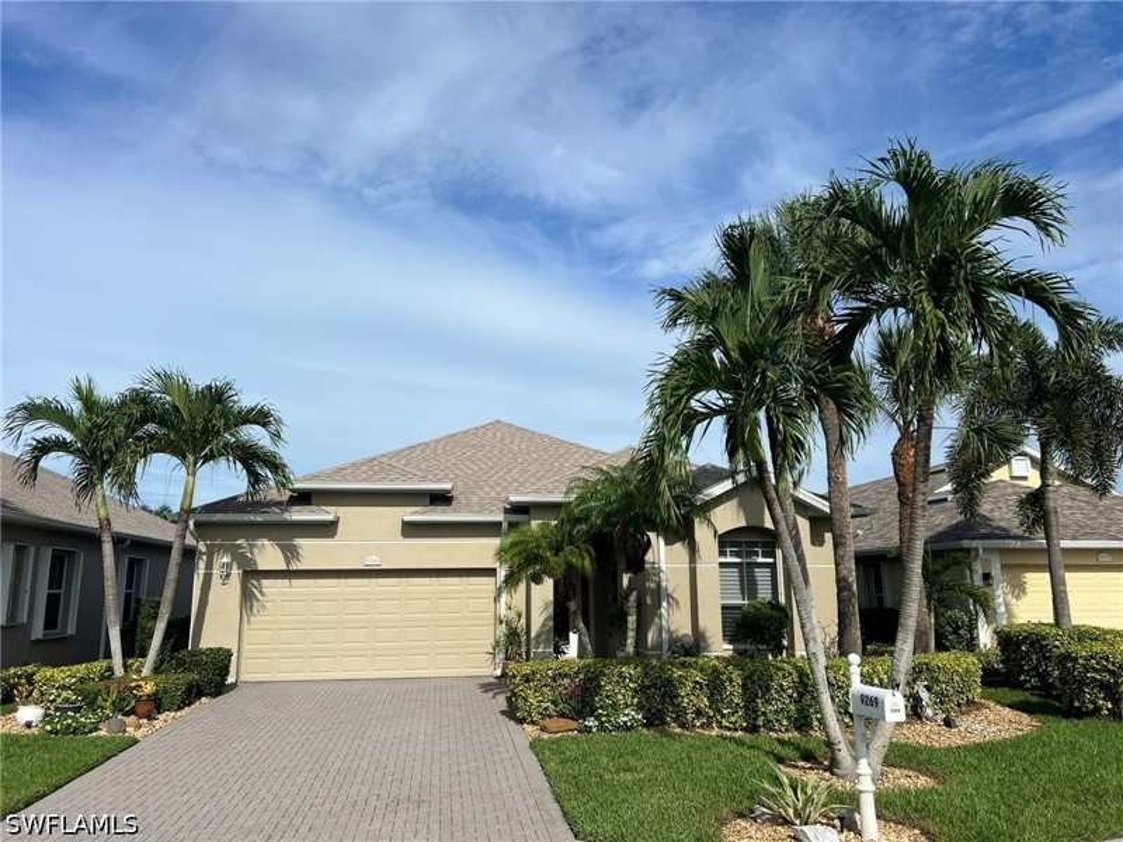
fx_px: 843
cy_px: 421
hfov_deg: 67.3
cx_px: 562
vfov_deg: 53.1
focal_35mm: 26
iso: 50
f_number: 1.5
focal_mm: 5.7
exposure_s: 1/6993
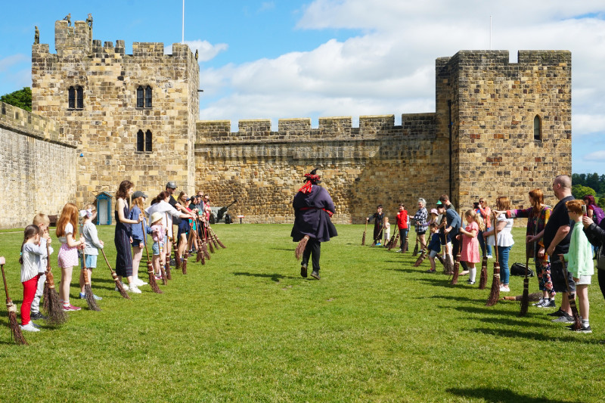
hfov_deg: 47.9
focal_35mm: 40
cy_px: 202
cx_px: 302
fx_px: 680
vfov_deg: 33.0
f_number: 14
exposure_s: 1/80
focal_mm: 27
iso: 100
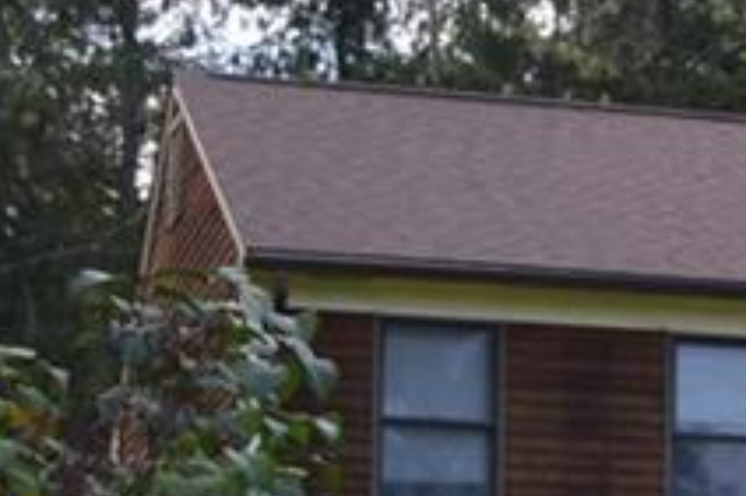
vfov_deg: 6.7
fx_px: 4203
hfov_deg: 9.3
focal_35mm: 203
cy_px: 732
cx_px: 1640
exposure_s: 1/125
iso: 125
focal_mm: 28
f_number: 5.6
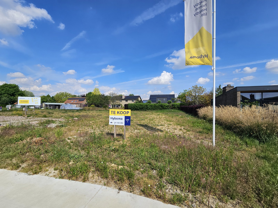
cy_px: 104
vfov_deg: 89.9
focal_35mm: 13
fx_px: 104
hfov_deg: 106.2
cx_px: 139
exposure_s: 1/3185
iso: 50
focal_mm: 2.2
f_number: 2.2
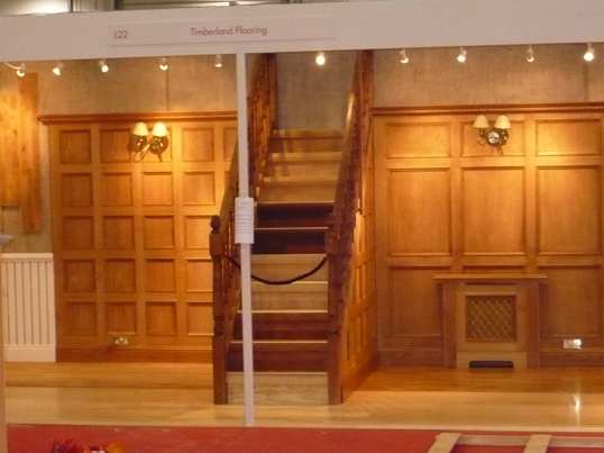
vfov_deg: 17.8
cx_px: 302
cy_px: 226
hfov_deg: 23.6
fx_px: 1448
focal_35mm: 83
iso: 640
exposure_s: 1/30
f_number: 3.5
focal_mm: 9.1
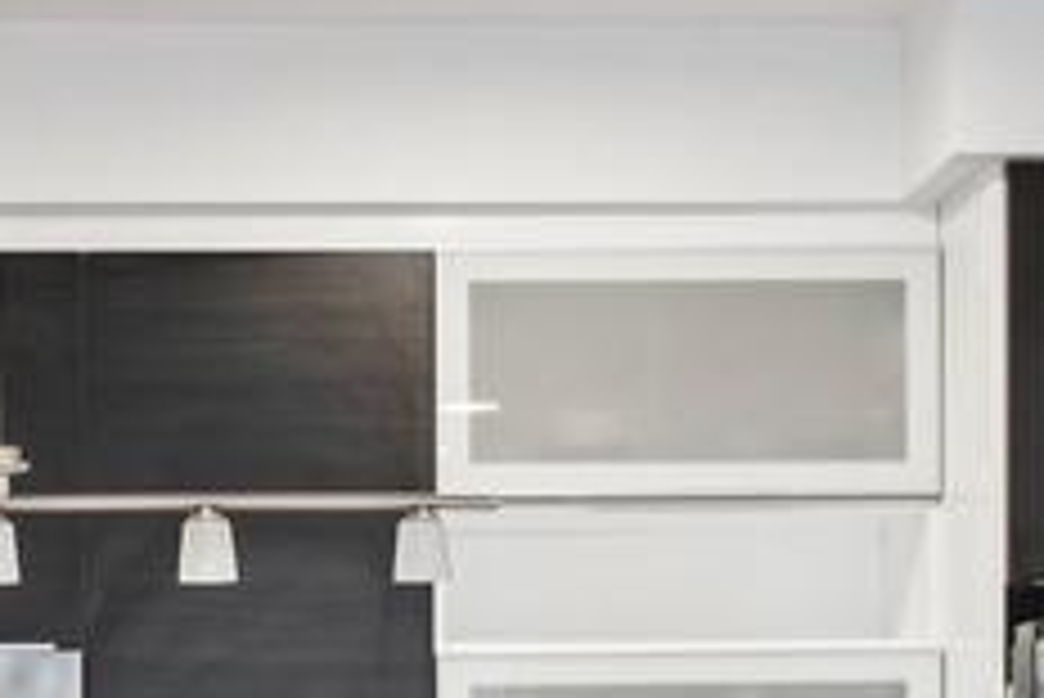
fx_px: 3714
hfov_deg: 15.7
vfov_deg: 10.5
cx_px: 36
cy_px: 903
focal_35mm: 128
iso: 250
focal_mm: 19.1
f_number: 8
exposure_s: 1/2
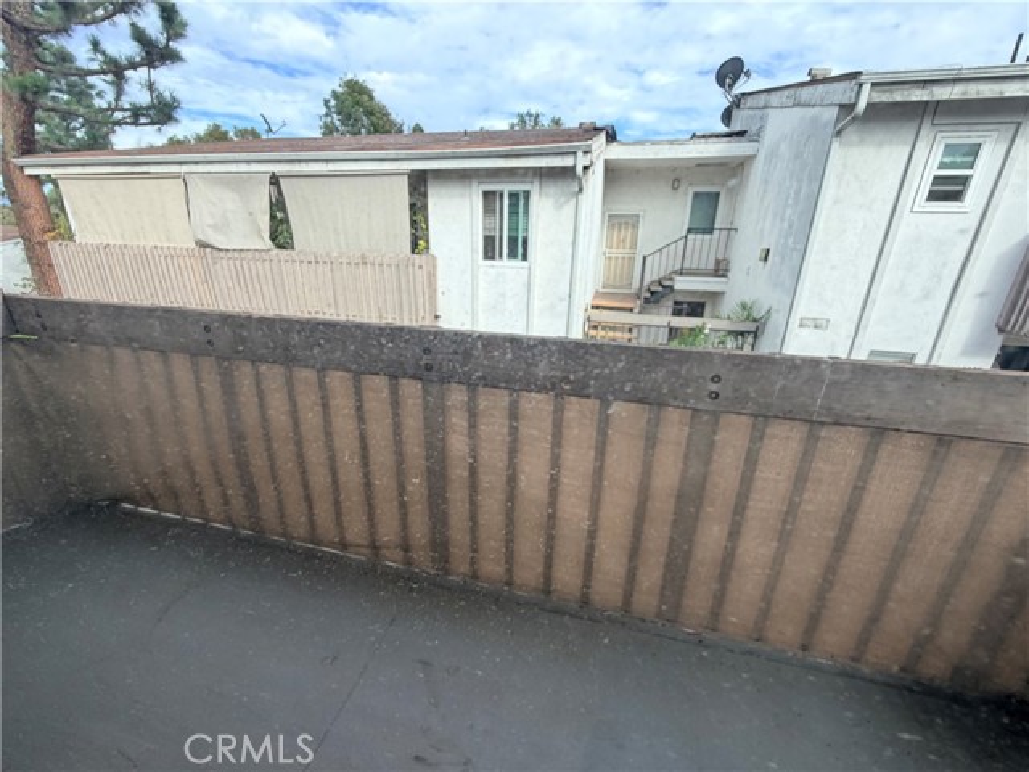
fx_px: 416
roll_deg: -0.8
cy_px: 386
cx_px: 514
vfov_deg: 85.7
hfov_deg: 102.1
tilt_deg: -19.1
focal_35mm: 14
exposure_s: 1/222
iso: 50
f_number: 2.2
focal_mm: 2.22
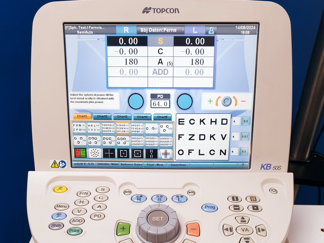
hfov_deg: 52.6
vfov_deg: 39.4
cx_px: 161
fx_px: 328
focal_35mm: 35
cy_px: 188
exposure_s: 1/50
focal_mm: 4.3
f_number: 2.4
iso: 80
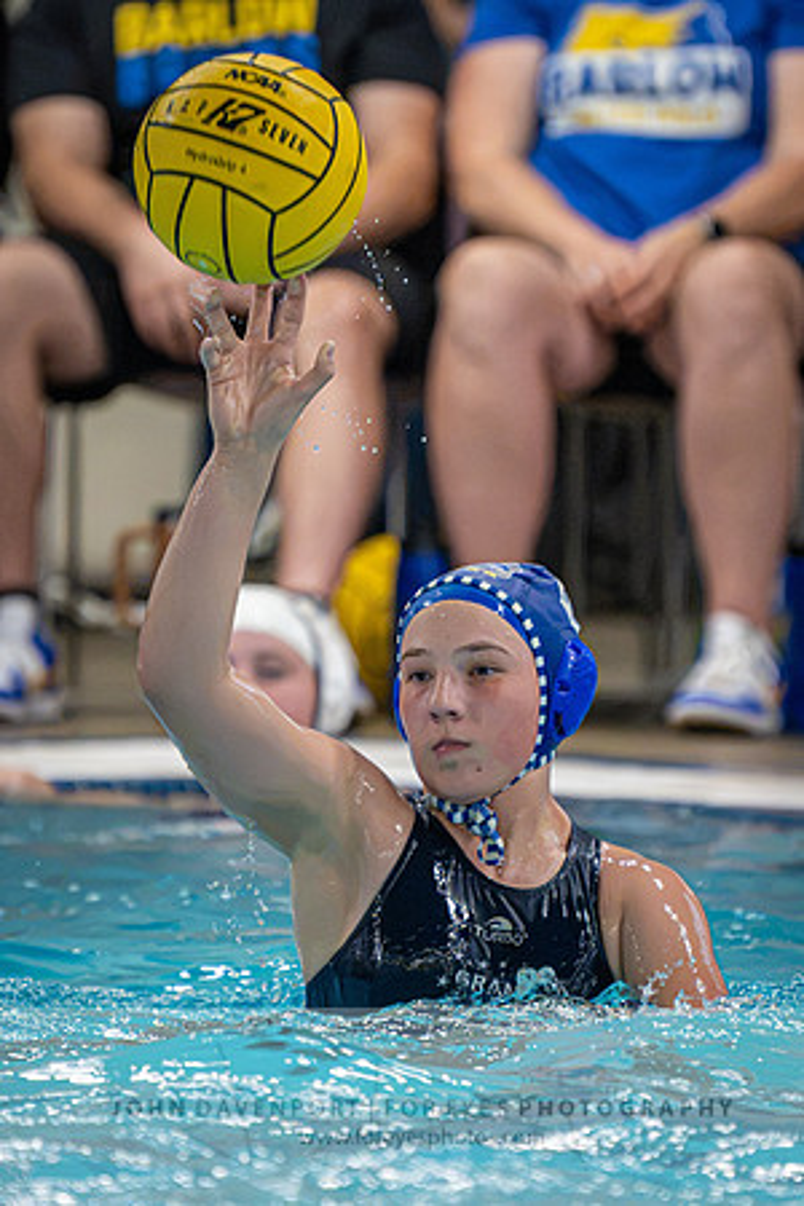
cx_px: 510
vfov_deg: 3.4
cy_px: 615
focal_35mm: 606
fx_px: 20295
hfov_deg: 2.3
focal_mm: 280
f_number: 4
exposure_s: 1/1000
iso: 16000
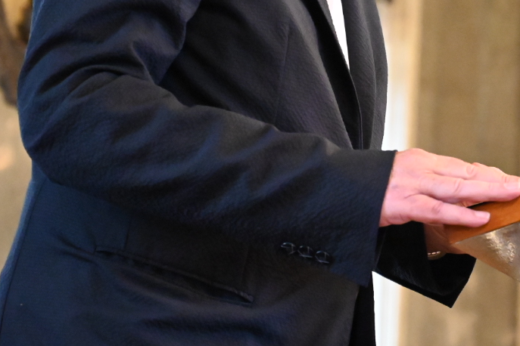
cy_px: 2
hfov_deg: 12.3
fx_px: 2383
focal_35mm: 165
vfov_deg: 8.3
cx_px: 530
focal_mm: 70
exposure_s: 1/250
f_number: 4.5
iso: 16000
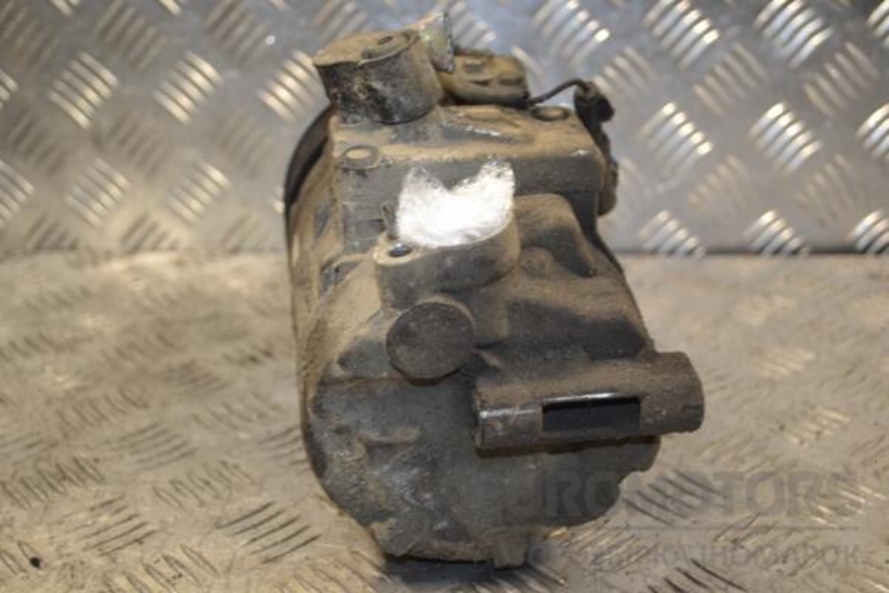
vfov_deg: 28.1
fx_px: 1185
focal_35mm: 48
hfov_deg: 41.1
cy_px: 296
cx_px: 444
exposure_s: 1/100
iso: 400
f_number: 4.8
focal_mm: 32
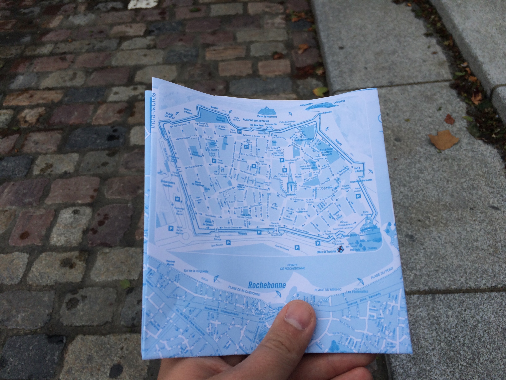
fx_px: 424
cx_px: 253
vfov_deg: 48.2
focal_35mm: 29
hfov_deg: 61.7
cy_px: 190
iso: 32
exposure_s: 1/1244
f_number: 2.2
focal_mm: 4.15
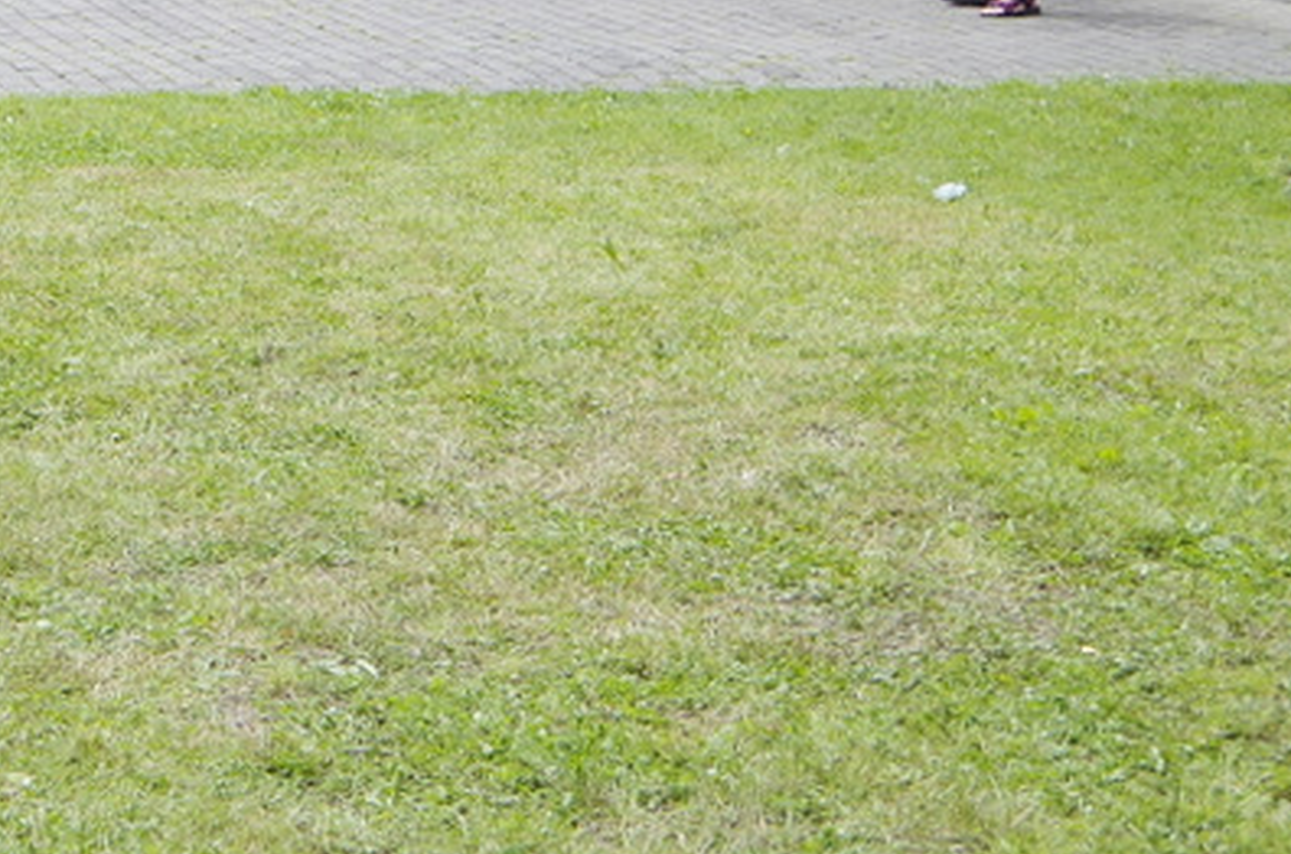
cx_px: -251
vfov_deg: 13.7
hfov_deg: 20.4
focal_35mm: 94
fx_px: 3363
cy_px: -380
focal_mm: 21
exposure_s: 1/160
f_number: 5.6
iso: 200
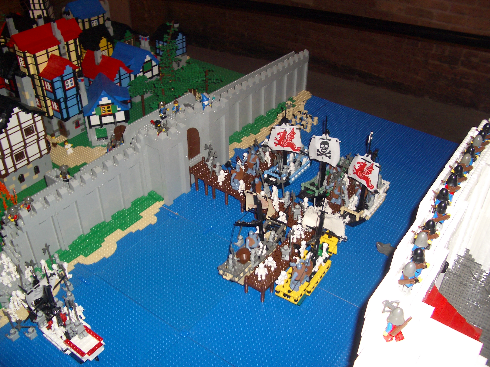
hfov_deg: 52.6
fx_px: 495
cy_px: 184
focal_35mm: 35
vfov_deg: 40.7
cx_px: 245
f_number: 2.6
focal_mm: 5.8
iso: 100
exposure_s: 1/60
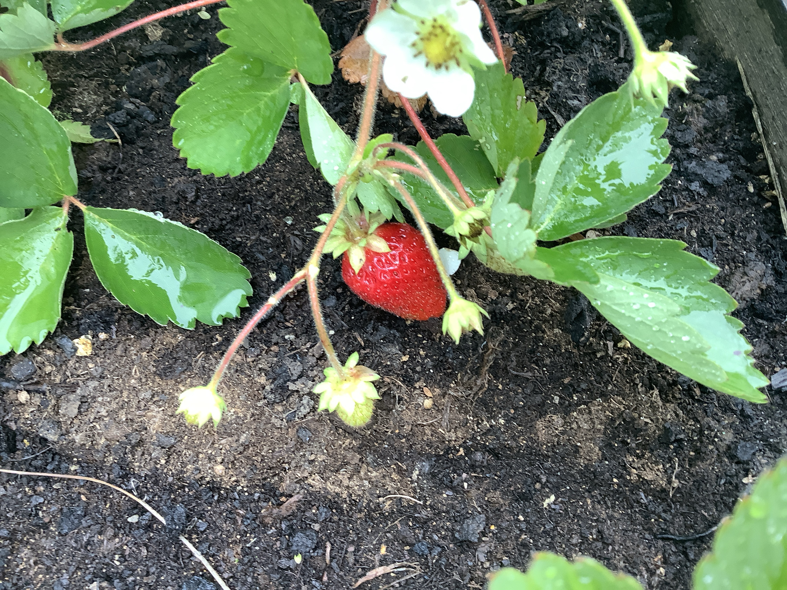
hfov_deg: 58.4
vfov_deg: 45.4
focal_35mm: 31
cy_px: 295
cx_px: 394
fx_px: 705
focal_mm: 3.3
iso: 100
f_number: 2.4
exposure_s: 1/60
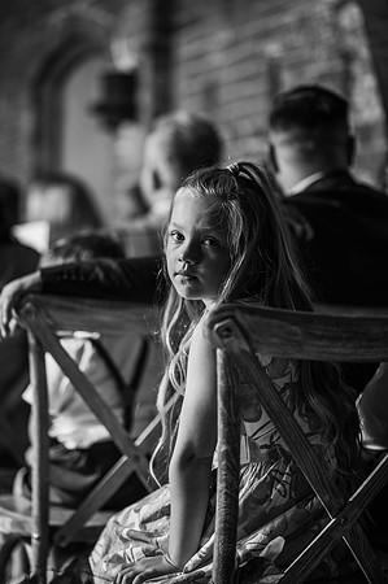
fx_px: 1377
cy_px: 292
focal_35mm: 85
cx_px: 194
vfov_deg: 23.9
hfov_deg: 16.0
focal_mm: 85
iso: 200
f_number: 1.8
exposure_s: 1/200
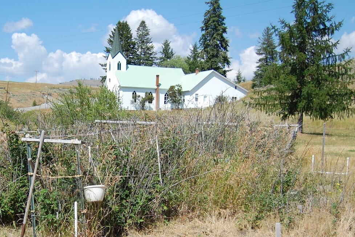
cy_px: 173
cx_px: 94
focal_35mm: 52
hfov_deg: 37.4
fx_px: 513
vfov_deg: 25.7
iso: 200
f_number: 3.8
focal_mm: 20
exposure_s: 1/2000
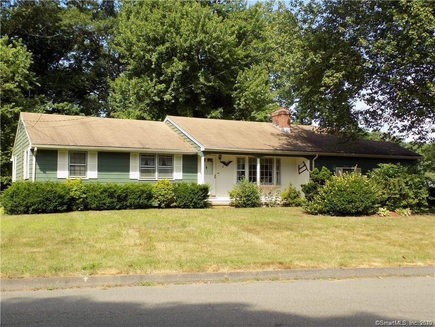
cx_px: 218
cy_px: 164
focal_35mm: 41
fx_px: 515
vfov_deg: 35.1
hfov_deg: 45.8
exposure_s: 1/320
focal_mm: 7.3
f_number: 3.6
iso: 80
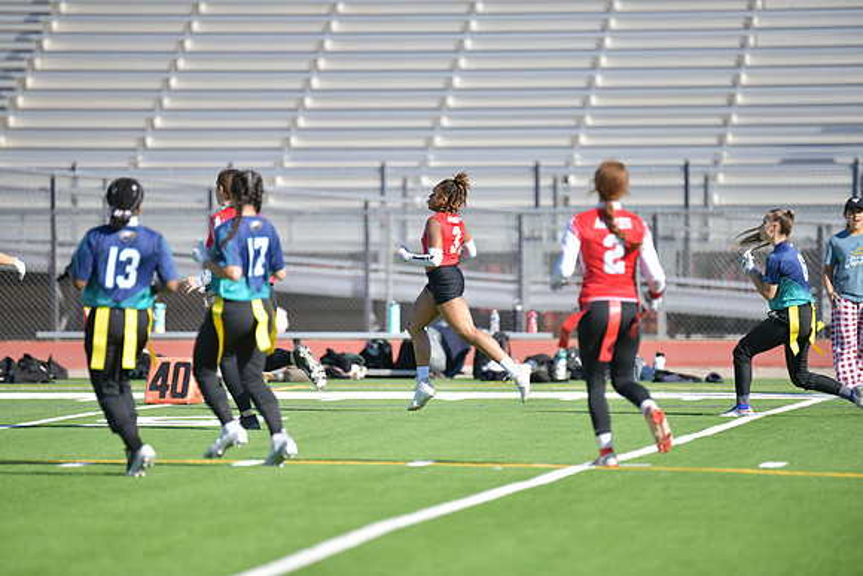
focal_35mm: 300
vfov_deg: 4.6
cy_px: 288
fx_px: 7193
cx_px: 432
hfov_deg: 6.9
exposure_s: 1/6400
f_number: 2.8
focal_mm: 300
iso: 400
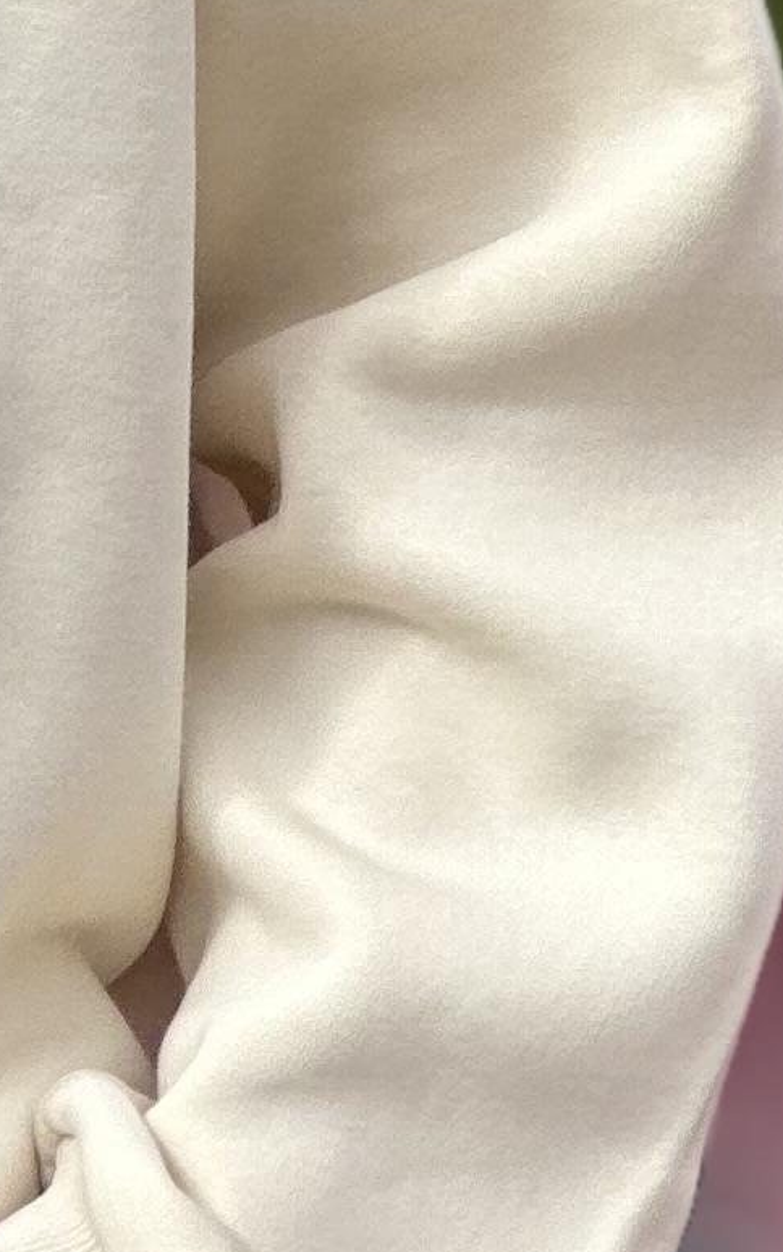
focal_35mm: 425
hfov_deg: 3.1
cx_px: -914
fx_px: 14505
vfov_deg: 4.9
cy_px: -173
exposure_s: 1/419
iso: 32
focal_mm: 9
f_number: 2.8
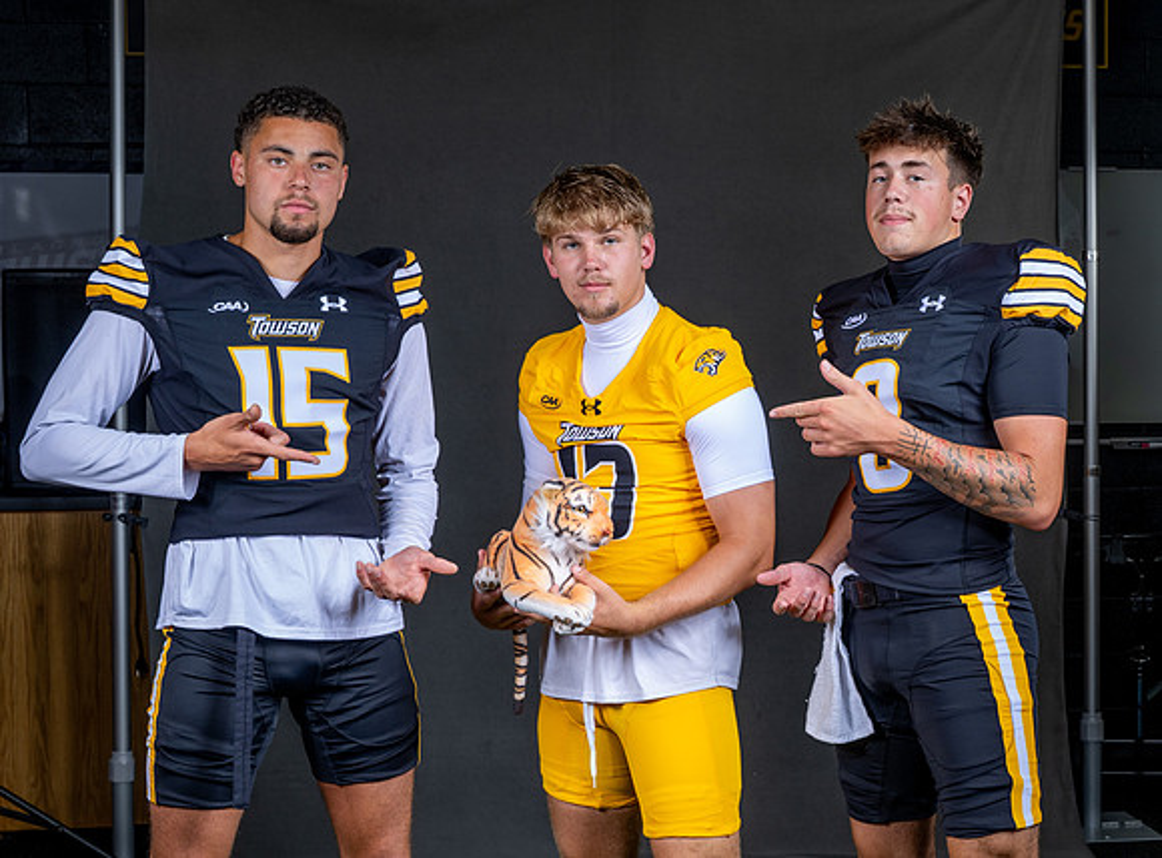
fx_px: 2099
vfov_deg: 23.1
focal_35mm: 63
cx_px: 830
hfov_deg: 30.6
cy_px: 509
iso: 100
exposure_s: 1/200
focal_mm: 35
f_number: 7.1
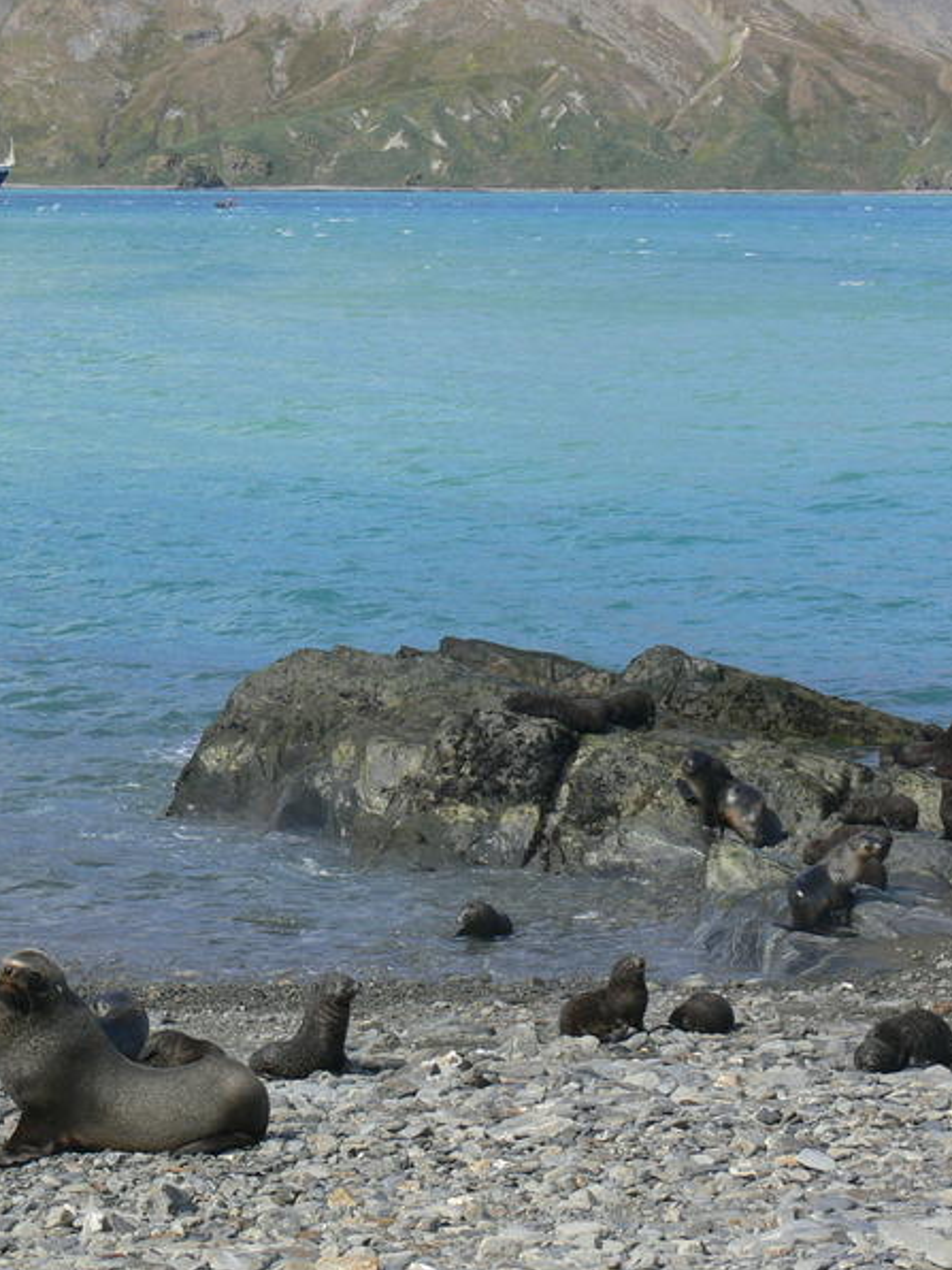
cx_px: 251
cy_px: 635
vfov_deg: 17.9
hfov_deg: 13.4
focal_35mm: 110
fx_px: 4034
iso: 80
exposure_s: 1/250
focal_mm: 14.1
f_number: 5.6
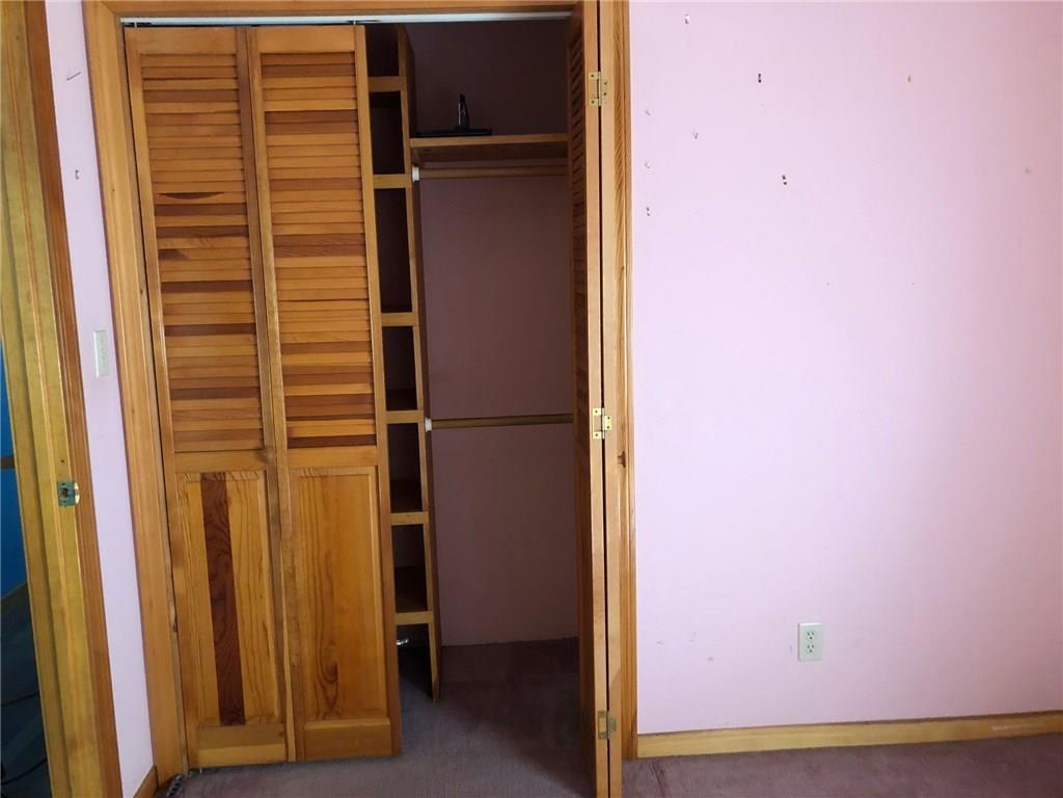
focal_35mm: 28
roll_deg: +1.8
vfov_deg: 49.7
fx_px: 860
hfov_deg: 63.4
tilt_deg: -7.1
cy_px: 399
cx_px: 532
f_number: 1.8
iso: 100
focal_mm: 3.99
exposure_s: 1/15
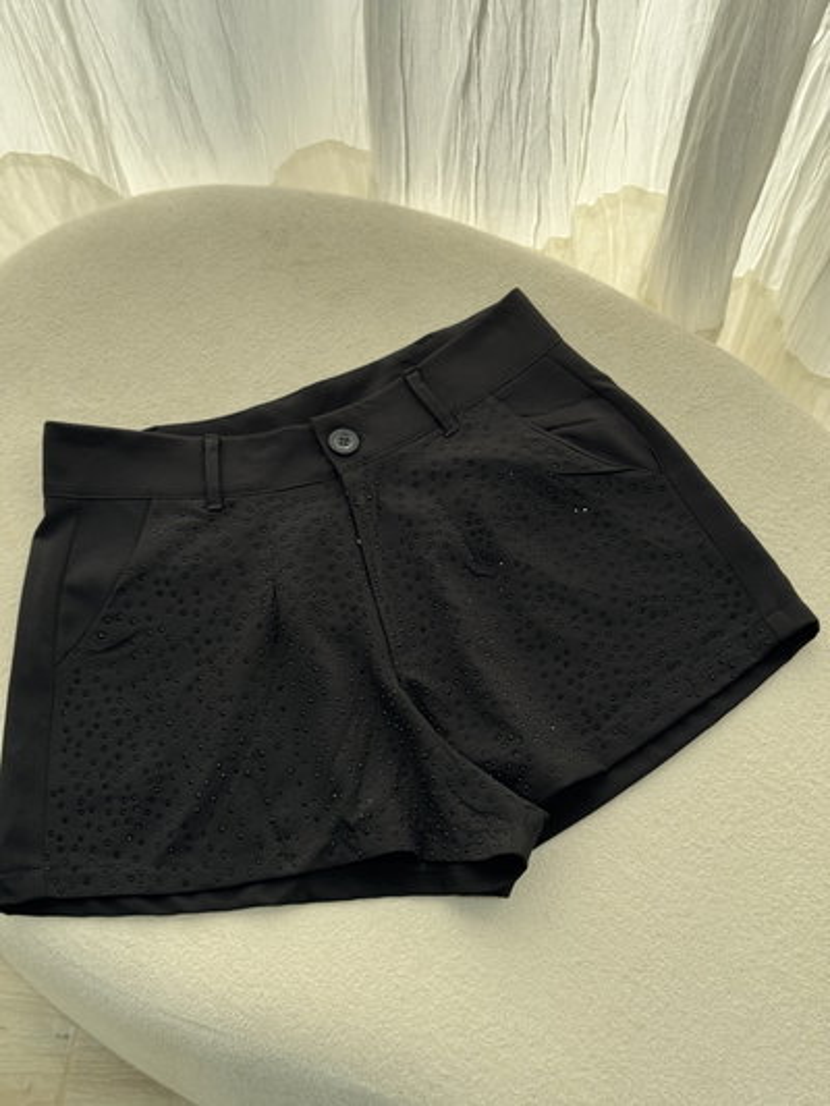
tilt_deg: -68.3
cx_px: 415
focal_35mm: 48
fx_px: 1534
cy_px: 553
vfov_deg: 39.6
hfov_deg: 30.3
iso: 100
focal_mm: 6.76
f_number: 1.78
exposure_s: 1/71
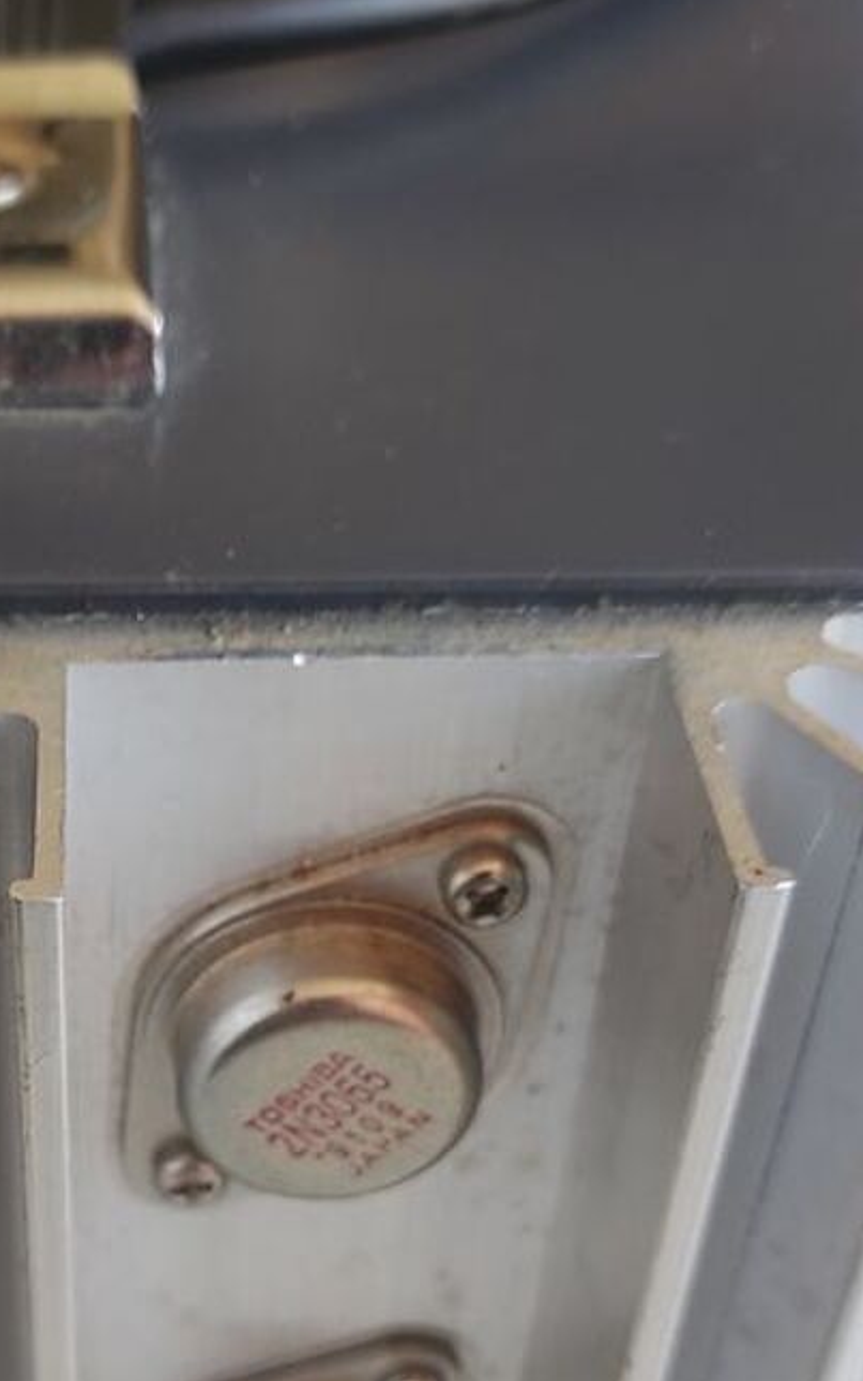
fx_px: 2145
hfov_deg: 22.2
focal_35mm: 57
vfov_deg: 35.1
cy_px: 1003
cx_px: 86
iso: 306
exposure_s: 1/33
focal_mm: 4.74
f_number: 1.79
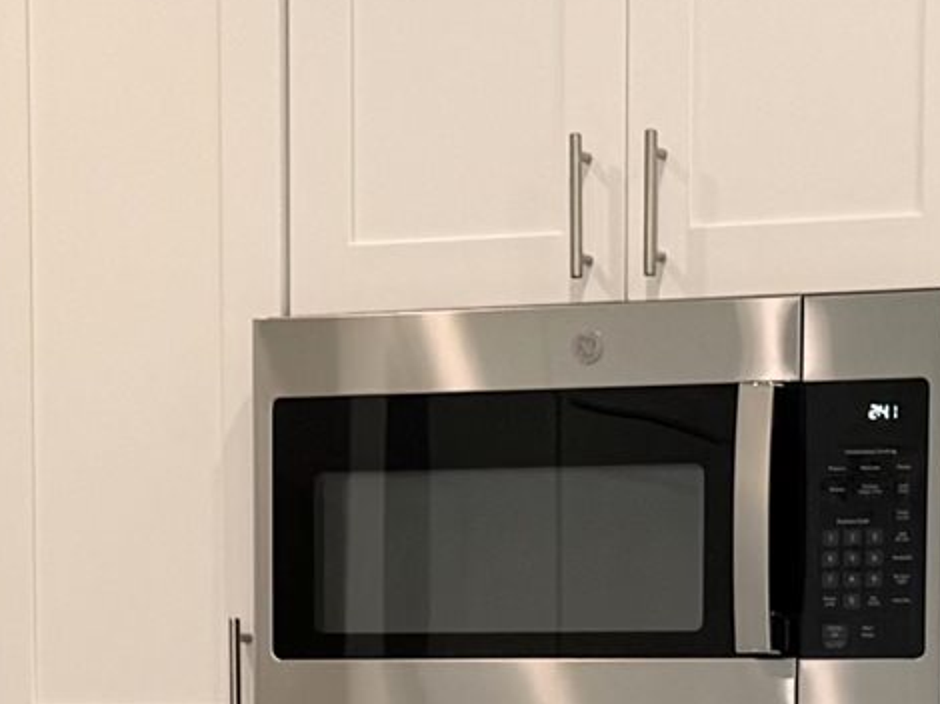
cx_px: 678
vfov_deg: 9.2
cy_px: 1090
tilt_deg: -4.5
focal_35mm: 157
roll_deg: -0.5
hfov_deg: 12.6
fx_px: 4261
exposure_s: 1/120
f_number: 1.78
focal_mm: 6.76
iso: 80
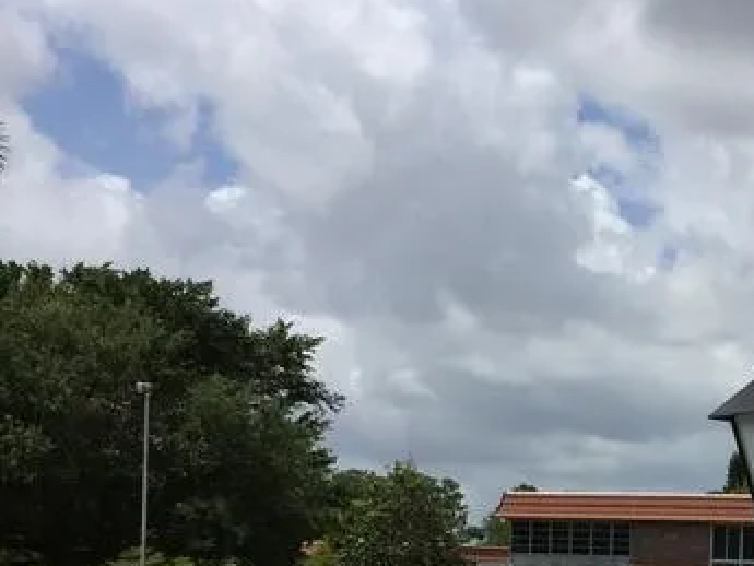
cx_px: 743
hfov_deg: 22.0
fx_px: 1874
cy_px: 730
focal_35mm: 86
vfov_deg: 16.3
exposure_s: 1/3968
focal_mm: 4.15
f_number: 2.2
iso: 32
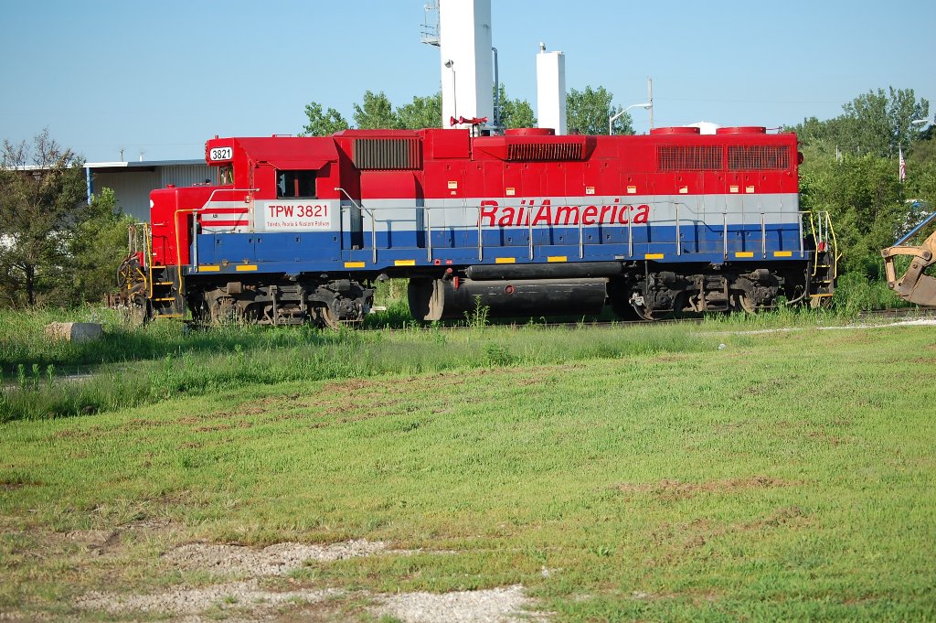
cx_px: 468
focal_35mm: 82
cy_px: 312
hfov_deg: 24.6
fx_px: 2143
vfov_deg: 16.5
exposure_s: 1/1000
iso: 200
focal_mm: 55
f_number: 4
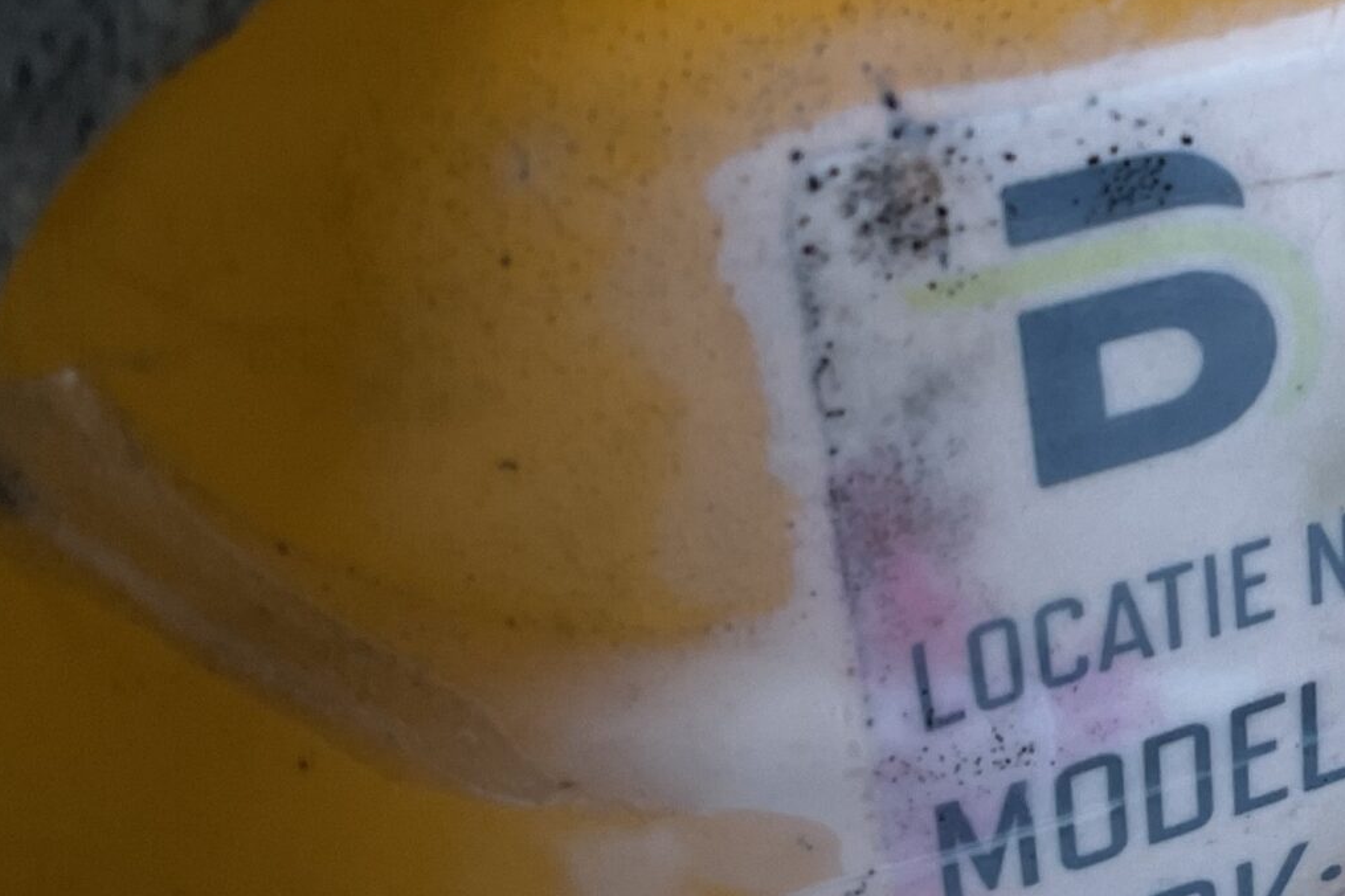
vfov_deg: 17.7
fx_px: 2839
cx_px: 1604
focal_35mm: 76
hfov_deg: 24.3
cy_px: 91
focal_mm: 3
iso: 40
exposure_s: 1/120
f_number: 1.8
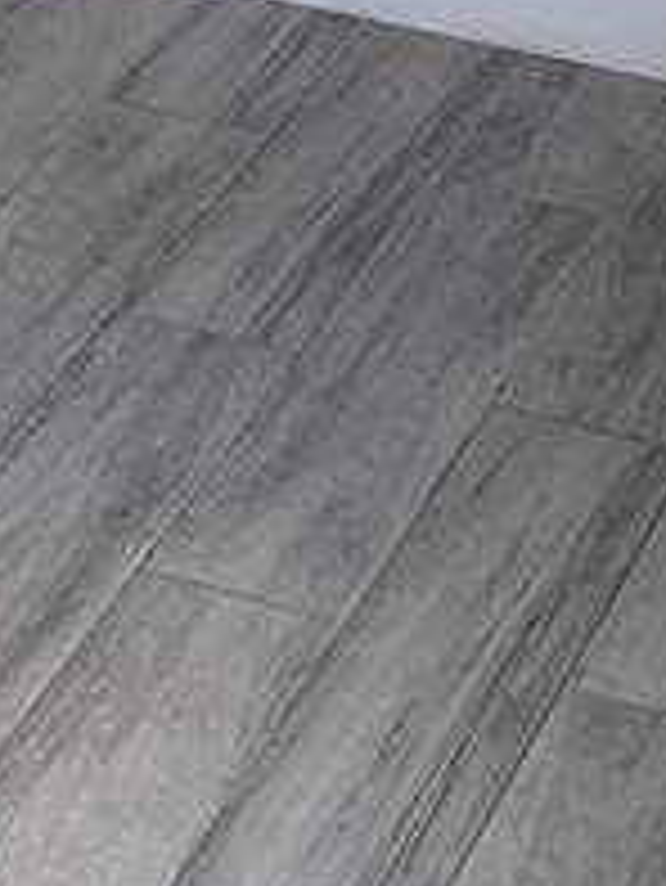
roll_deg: +1.9
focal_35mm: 146
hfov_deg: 10.0
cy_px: -890
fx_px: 3741
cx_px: -122
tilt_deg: -12.5
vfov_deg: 12.0
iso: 200
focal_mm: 6.76
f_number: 1.78
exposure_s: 1/99
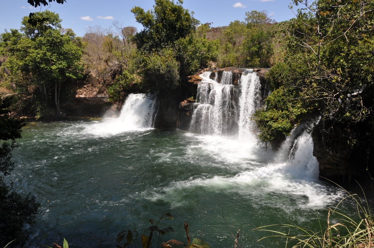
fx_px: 280
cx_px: 187
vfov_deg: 47.8
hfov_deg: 67.4
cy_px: 124
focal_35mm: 27
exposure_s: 1/160
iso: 250
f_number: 11
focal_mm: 18
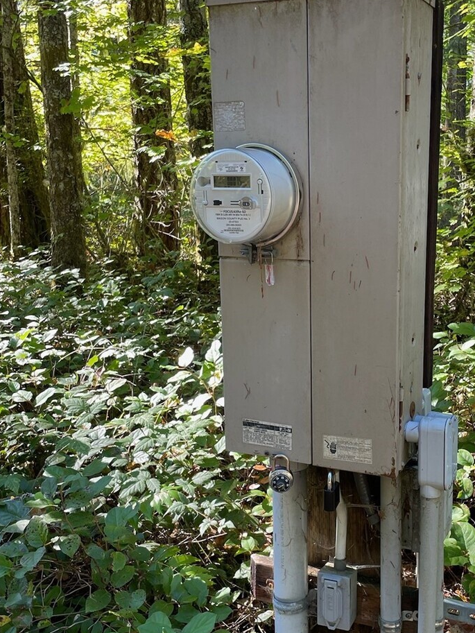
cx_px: 332
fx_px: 750
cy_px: 349
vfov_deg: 45.7
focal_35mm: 41
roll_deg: -0.1
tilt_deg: -13.1
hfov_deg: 34.7
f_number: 1.6
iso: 50
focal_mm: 4.2
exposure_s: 1/121
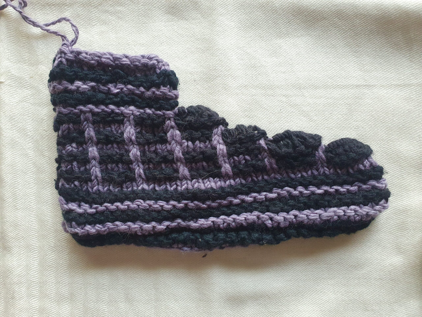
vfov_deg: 53.1
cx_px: 211
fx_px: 317
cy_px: 158
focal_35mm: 26
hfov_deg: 67.3
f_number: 2.4
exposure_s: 1/120
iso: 320
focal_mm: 4.32
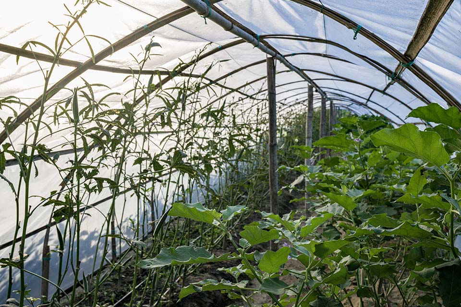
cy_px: 154
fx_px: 435
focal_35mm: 34
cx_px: 230
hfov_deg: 55.8
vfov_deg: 38.9
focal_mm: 34
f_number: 8
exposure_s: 1/250
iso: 320
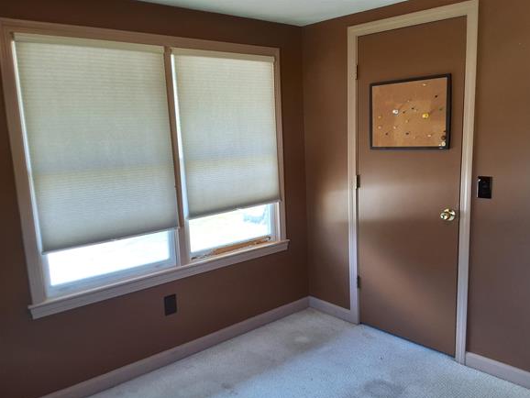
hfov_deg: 58.2
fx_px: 475
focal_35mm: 31
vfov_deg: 45.4
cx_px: 292
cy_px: 219
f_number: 1.9
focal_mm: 2.91
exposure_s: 1/60
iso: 40
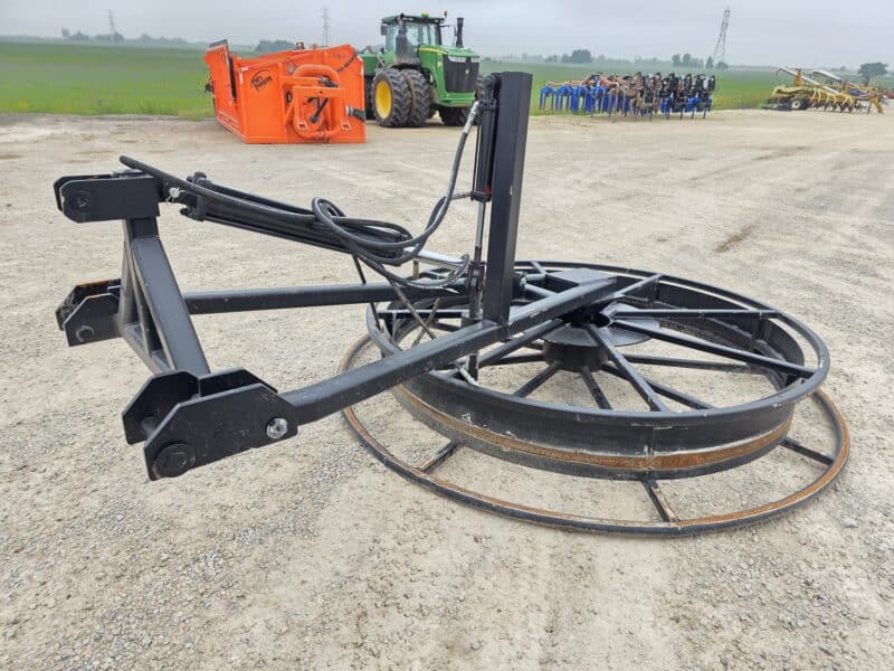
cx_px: 447
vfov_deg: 58.9
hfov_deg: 73.9
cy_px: 336
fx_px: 594
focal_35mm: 23
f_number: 1.7
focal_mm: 6.3
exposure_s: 1/180
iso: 32
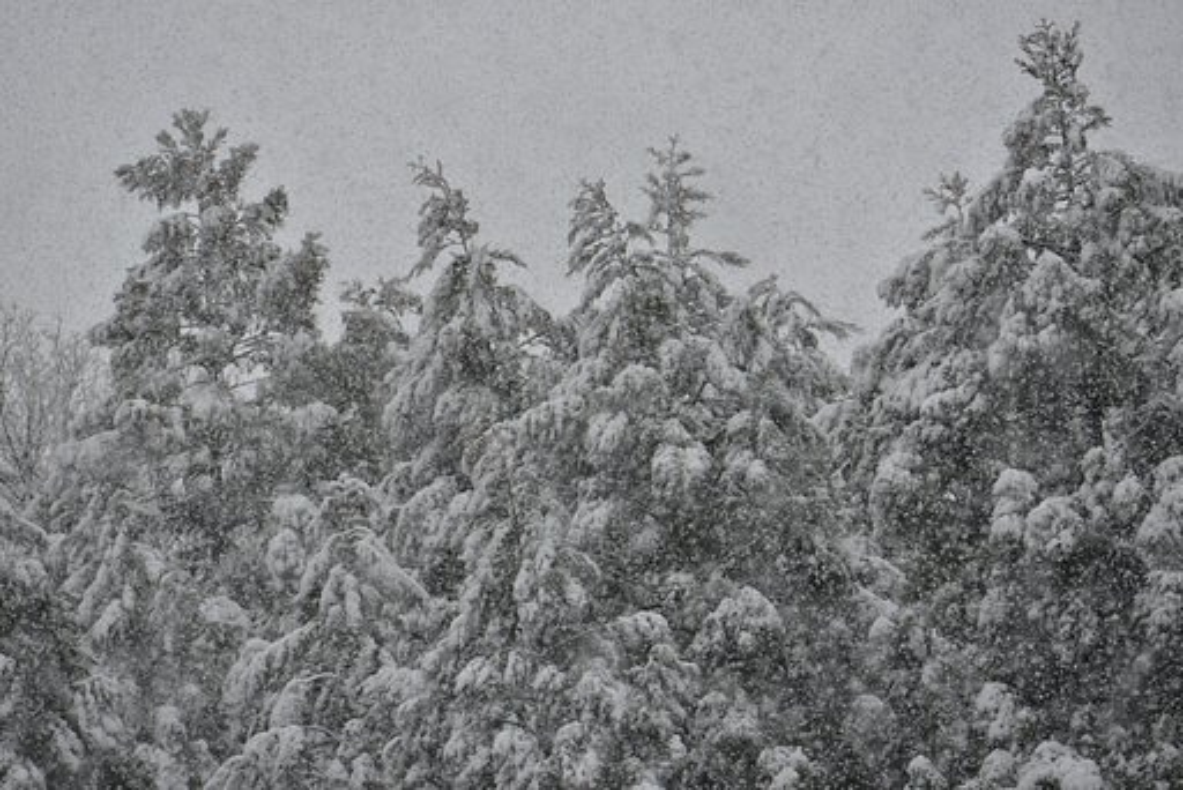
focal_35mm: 400
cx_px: 592
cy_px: 395
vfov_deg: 3.4
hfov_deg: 5.2
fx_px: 13151
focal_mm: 400
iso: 400
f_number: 9
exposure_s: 1/250
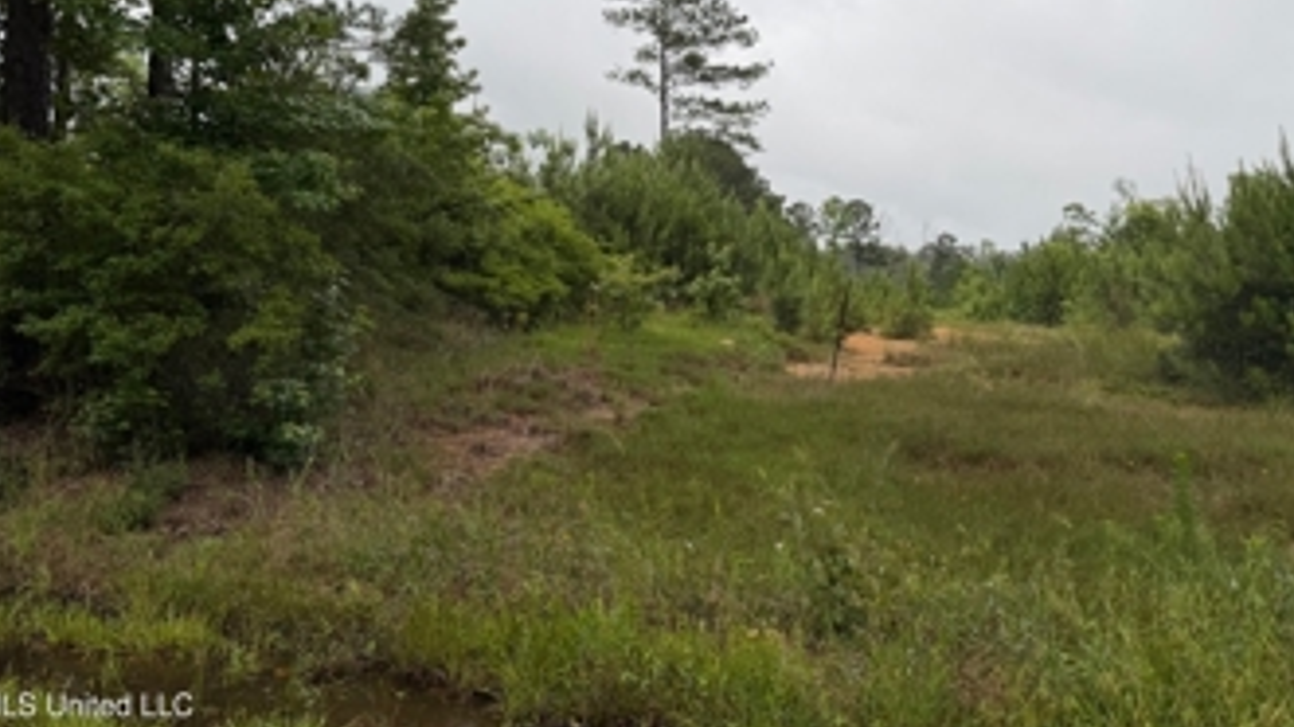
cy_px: 217
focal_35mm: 29
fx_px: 995
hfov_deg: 66.0
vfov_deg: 39.5
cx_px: 592
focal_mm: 6.76
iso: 80
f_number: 1.78
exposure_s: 1/414
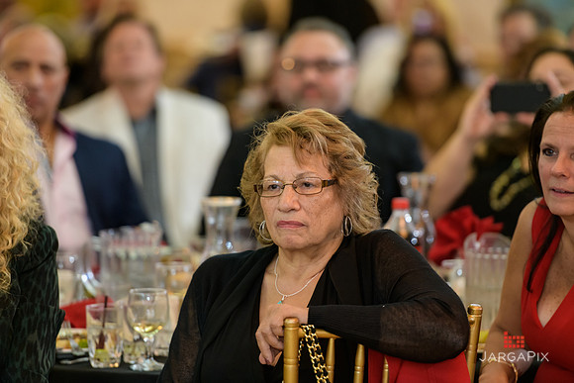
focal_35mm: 200
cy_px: 192
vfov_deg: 6.9
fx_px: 3189
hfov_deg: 10.3
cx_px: 287
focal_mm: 200
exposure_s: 1/125
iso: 1600
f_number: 3.2
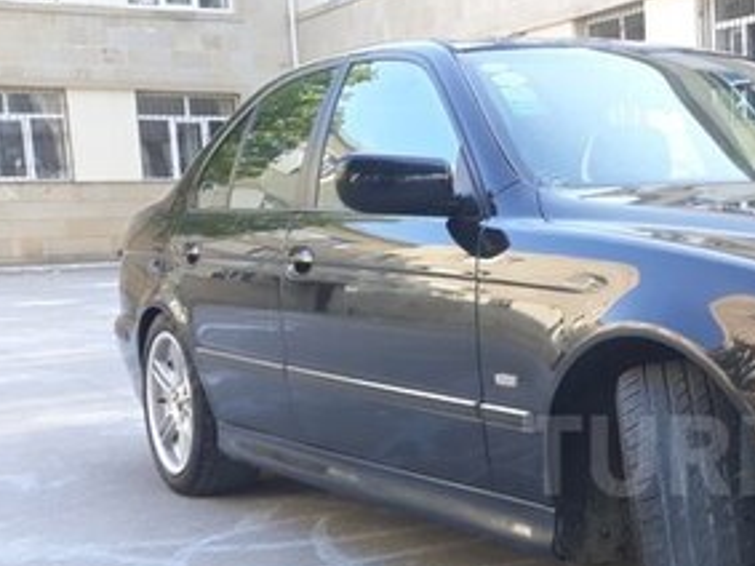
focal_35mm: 63
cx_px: 795
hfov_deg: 28.4
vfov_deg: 22.9
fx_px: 1373
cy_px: 455
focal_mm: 3.71
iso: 40
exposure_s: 1/116
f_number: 1.7
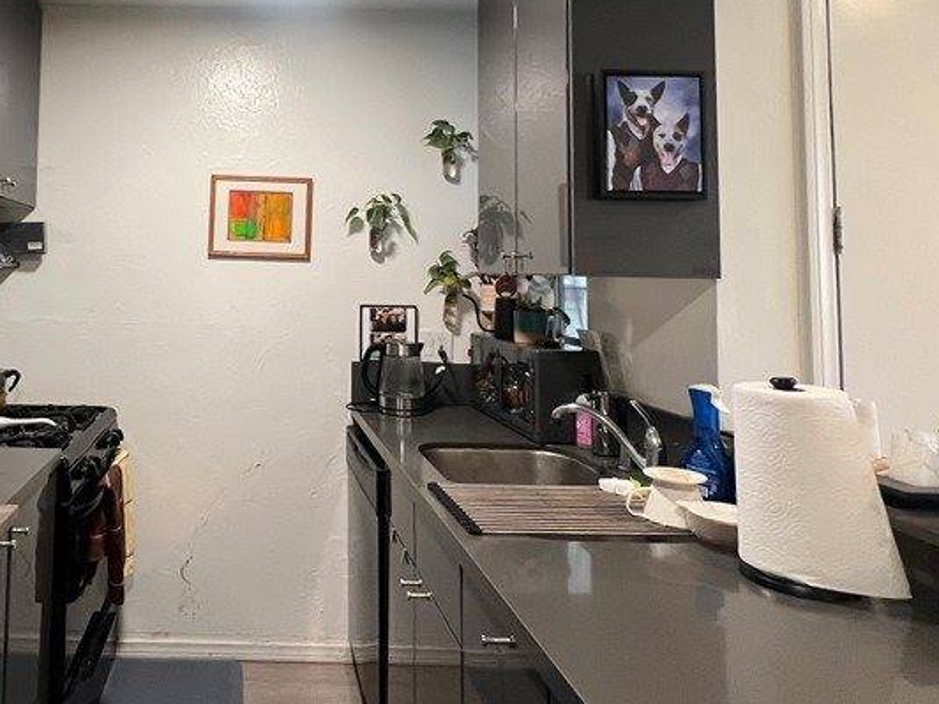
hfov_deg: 65.3
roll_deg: -0.7
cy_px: 228
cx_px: 238
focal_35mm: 25
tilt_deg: +2.8
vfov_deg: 53.7
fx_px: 678
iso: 160
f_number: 1.8
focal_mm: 1.57
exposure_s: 1/60
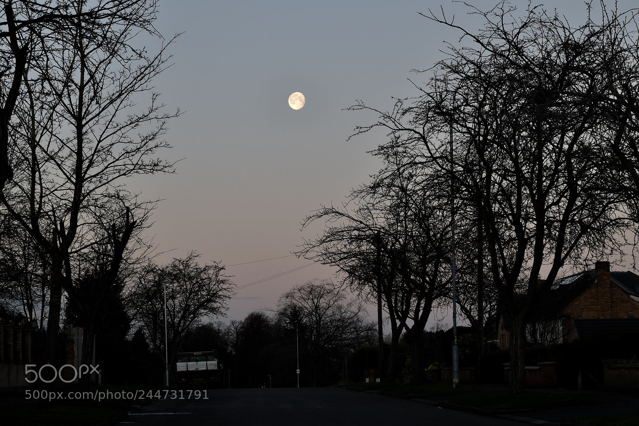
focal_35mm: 99
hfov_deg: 20.6
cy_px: 213
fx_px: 1758
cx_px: 320
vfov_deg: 13.8
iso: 100
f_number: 11
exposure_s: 1/20
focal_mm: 66
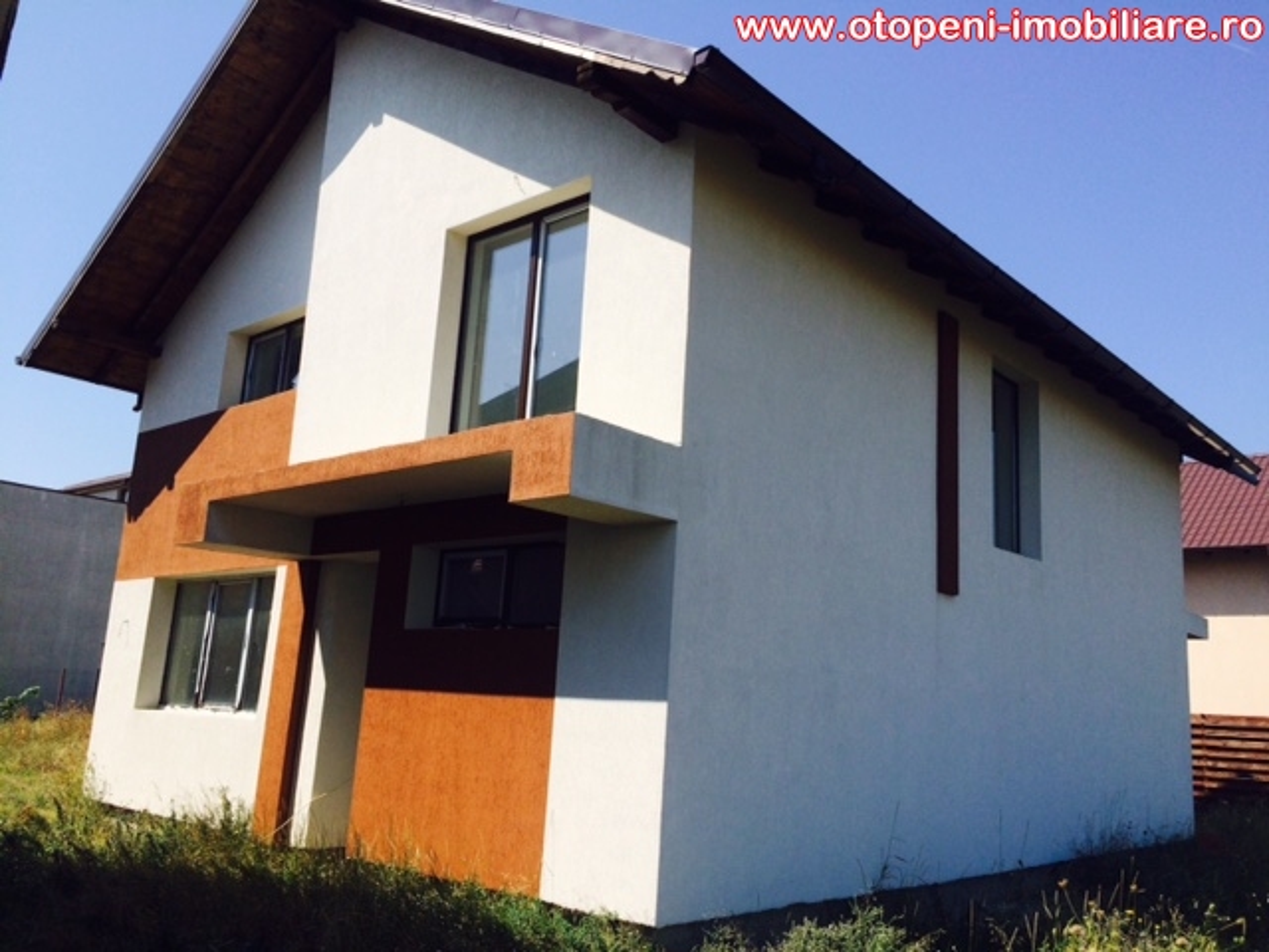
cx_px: 634
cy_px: 476
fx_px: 1063
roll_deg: -3.6
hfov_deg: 61.7
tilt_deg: +12.0
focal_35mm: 29
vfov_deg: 48.2
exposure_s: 1/2933
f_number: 2.2
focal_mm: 4.15
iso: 32
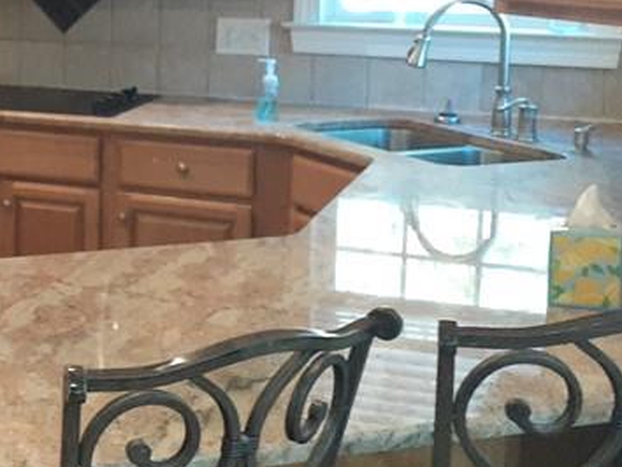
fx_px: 1402
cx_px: -184
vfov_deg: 18.7
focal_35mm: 78
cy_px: 97
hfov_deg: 22.4
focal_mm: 3.6
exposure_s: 1/30
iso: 250
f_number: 1.9
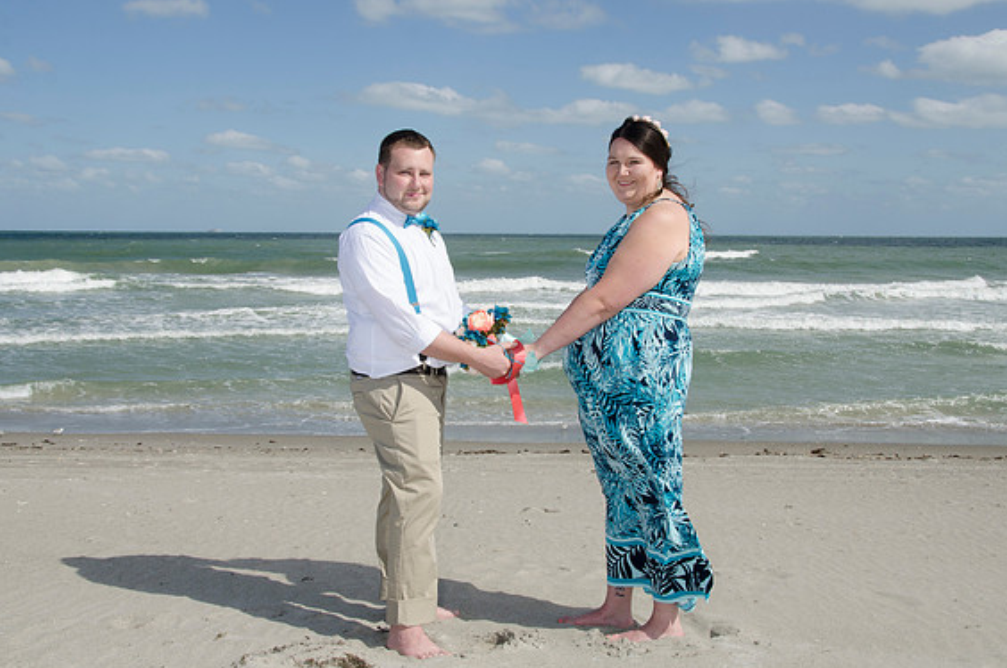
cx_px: 504
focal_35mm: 37
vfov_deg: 35.8
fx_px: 1033
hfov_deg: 52.0
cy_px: 329
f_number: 10
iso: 100
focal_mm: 24
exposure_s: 1/250
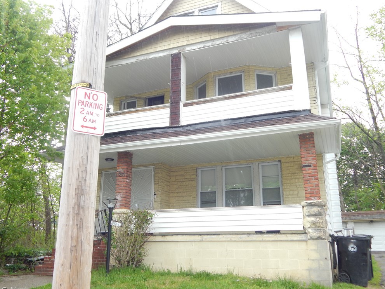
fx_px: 356
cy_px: 148
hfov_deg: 56.8
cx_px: 187
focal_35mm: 32
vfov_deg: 44.2
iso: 180
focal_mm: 5.6
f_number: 3.2
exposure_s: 1/80
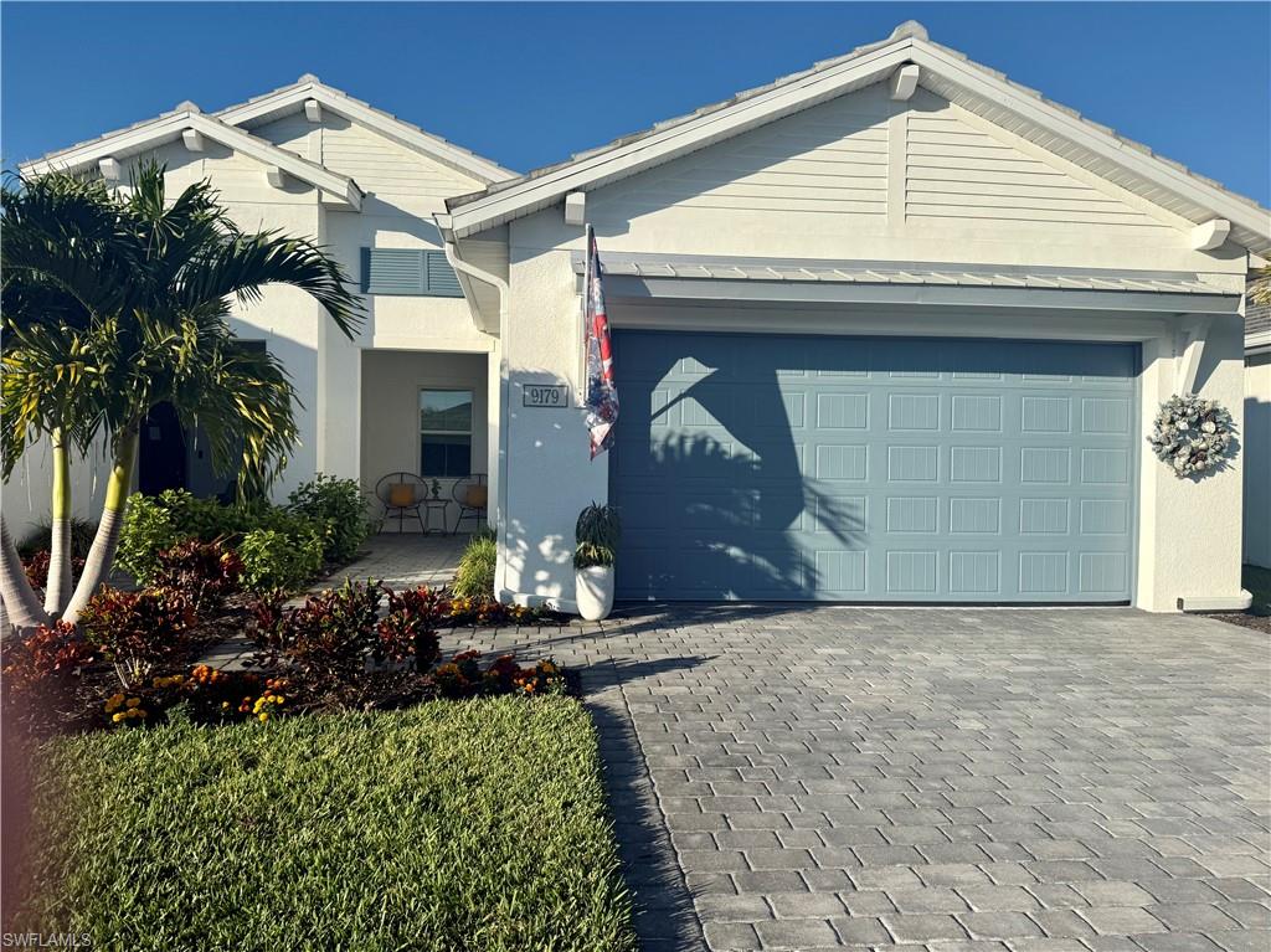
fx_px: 881
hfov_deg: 71.6
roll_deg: +0.3
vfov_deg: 56.8
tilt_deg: -0.6
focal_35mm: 24
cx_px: 636
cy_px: 476
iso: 80
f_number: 1.78
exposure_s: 1/6173
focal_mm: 6.76
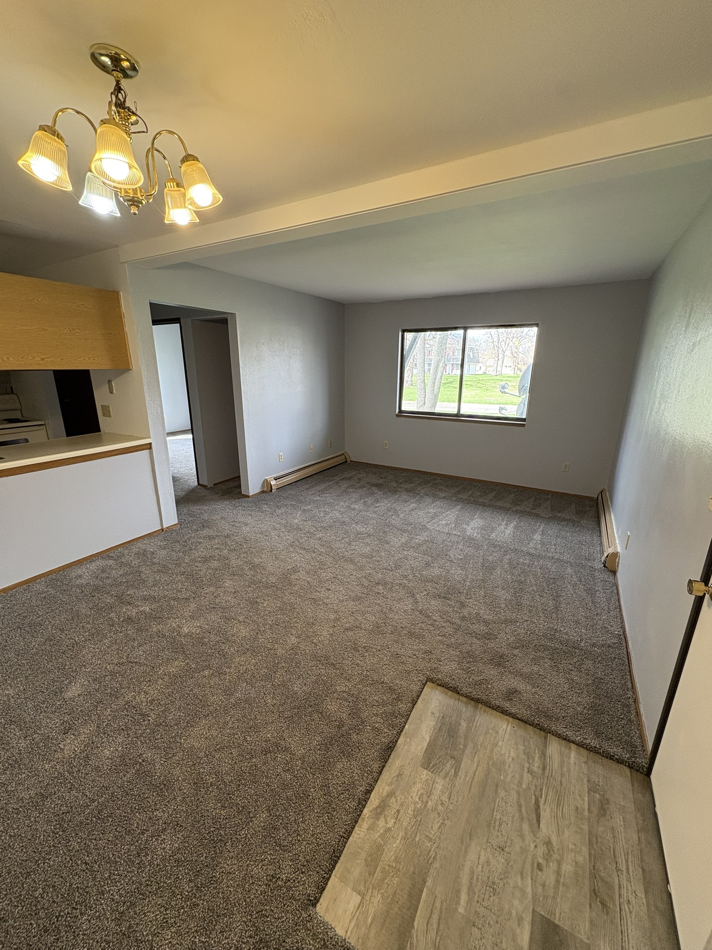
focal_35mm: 14
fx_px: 384
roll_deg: -0.7
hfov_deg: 85.7
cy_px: 475
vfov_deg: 102.1
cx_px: 356
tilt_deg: -15.2
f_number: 2.2
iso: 250
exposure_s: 1/60
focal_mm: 2.22
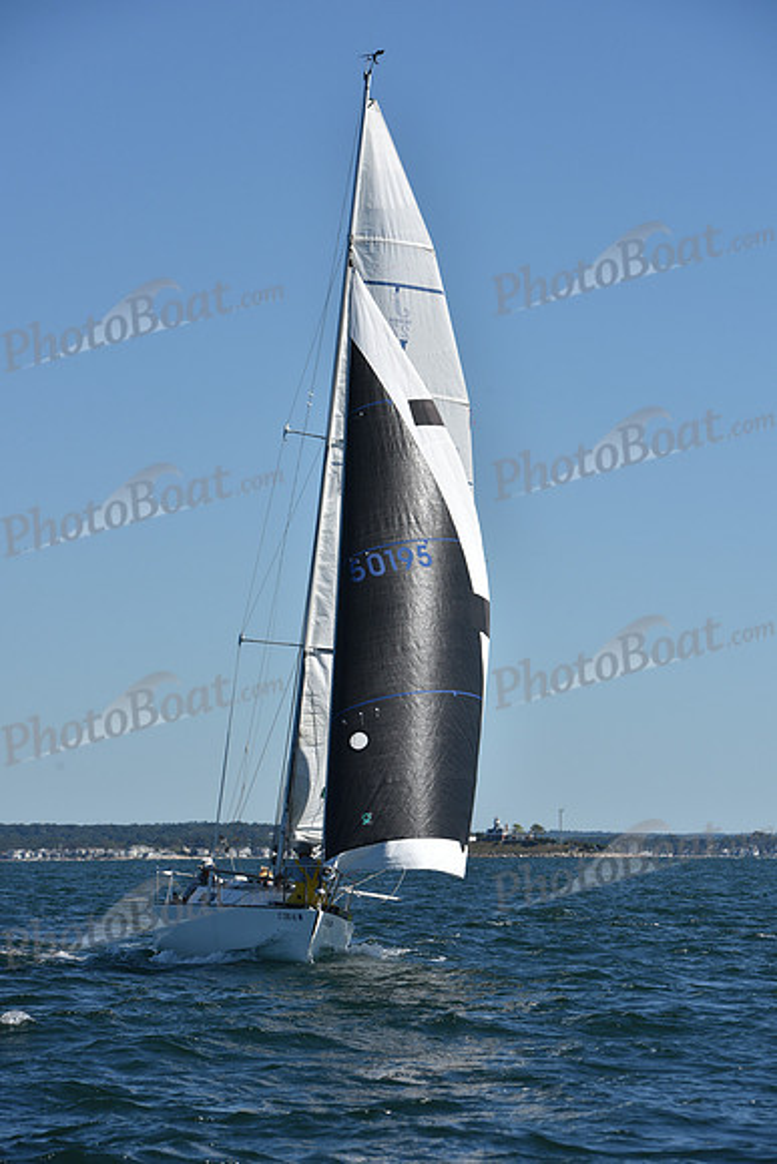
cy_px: 582
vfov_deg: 14.2
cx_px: 388
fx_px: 4691
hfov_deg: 9.5
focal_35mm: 145
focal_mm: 145
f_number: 9
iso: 250
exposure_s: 1/1250
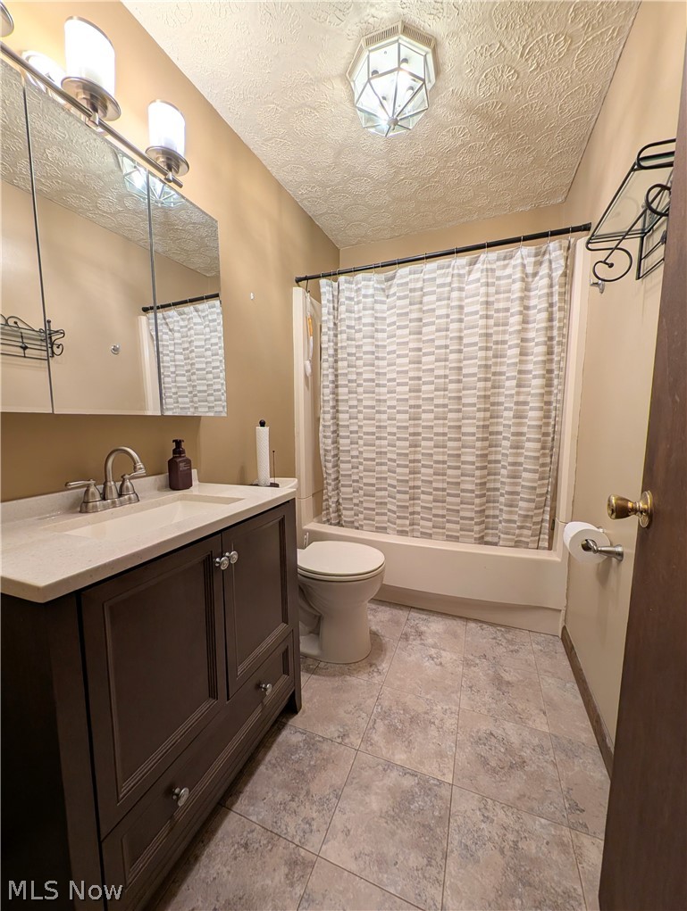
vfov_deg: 110.4
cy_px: 456
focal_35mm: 12
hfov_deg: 94.7
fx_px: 317
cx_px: 344
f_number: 1.95
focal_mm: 2.23
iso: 50
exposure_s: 1/60
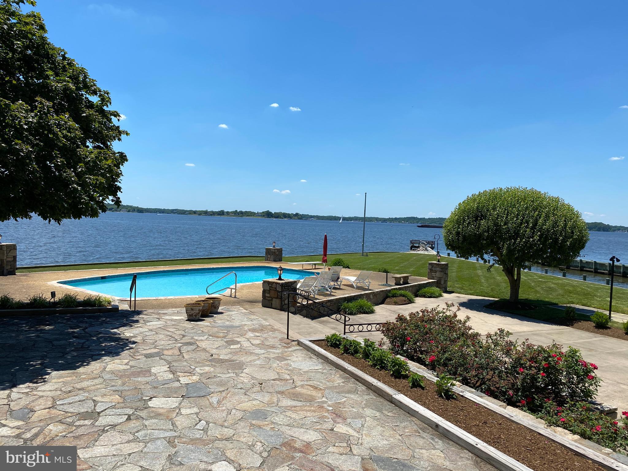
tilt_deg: -1.9
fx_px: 472
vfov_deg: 53.1
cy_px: 236
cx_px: 314
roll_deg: -2.9
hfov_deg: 67.3
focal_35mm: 26
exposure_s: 1/4115
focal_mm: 4.25
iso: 32
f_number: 1.8
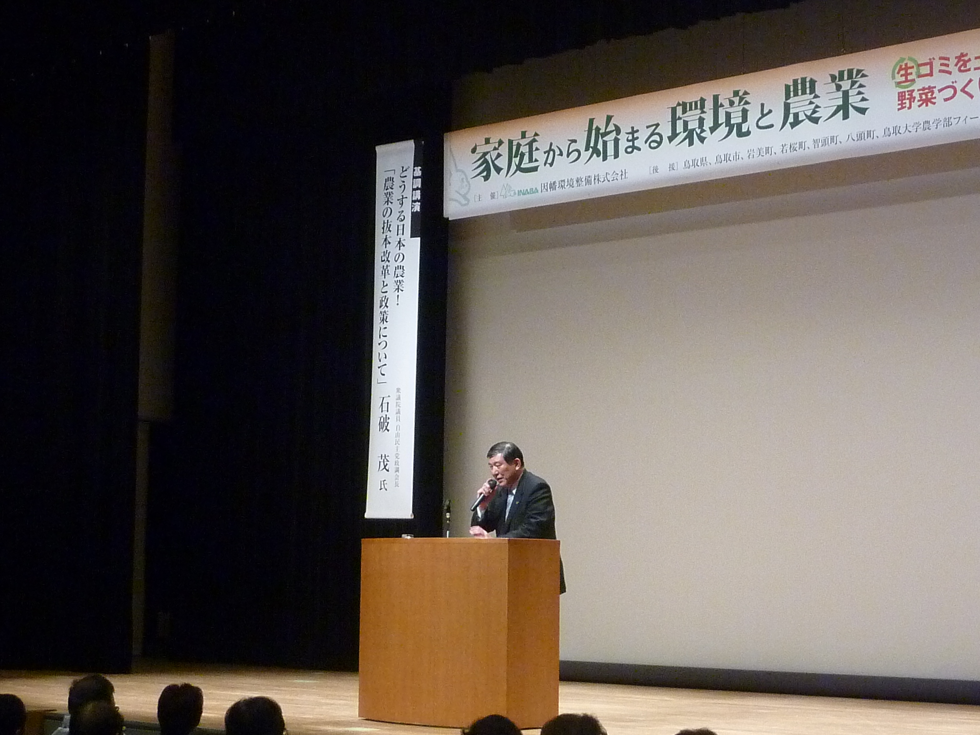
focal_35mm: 66
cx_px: 490
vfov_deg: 22.3
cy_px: 368
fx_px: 1869
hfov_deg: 29.4
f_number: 3.7
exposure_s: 1/30
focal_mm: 6
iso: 320
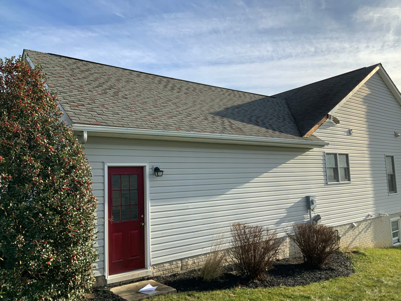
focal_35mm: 29
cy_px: 150
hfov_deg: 61.7
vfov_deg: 48.2
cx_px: 200
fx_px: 336
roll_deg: +2.8
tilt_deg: +7.5
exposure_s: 1/1675
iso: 16
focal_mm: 3
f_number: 1.8
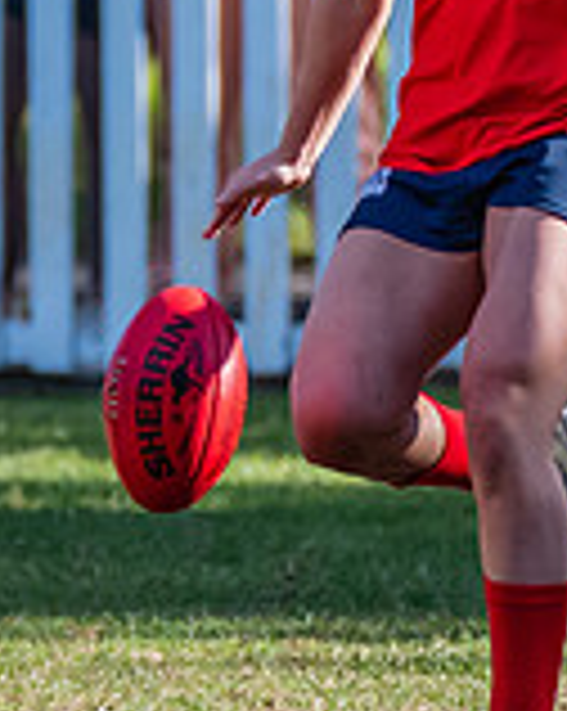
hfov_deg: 0.6
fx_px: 55106
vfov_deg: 0.7
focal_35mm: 2622
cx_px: 91
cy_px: 127
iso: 1100
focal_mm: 420
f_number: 6
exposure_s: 1/1600
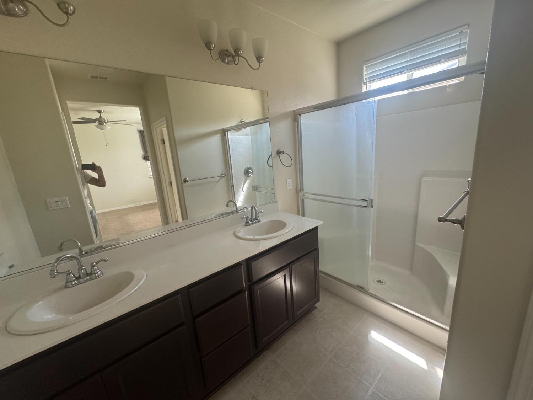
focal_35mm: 14
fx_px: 216
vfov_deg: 85.7
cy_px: 200
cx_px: 266
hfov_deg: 102.1
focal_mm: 2.22
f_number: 2.2
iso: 200
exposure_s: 1/120
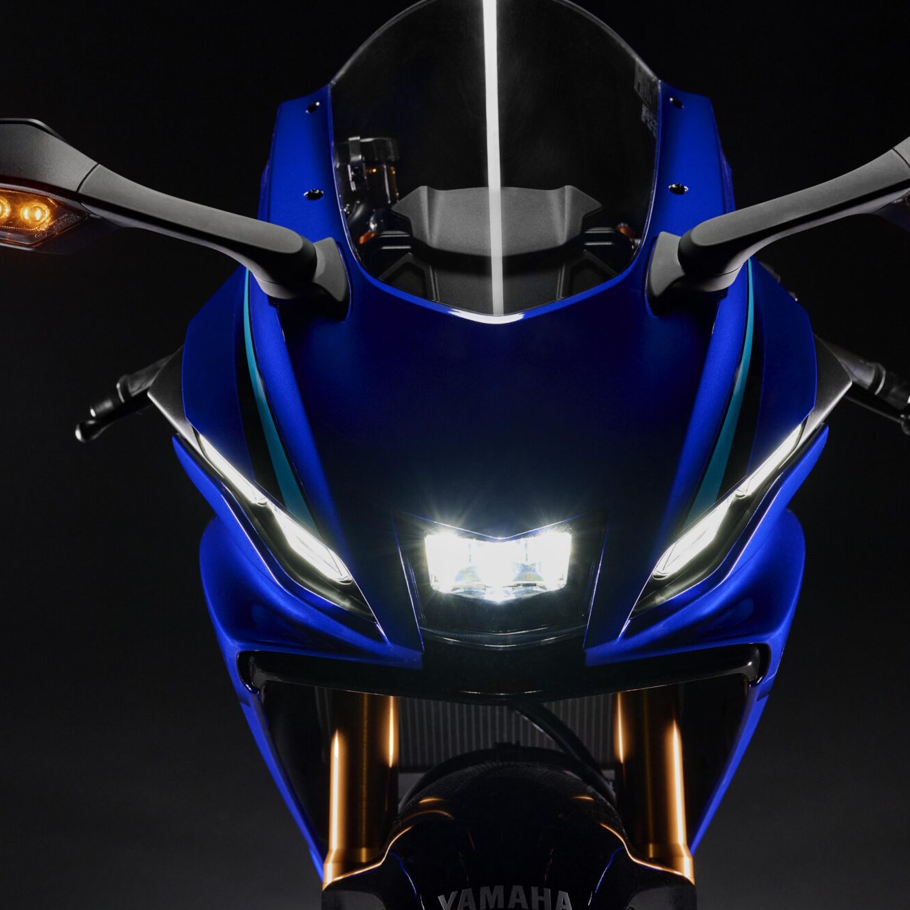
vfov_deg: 33.4
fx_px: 1517
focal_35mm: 51
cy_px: 436
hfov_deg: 33.4
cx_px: 499
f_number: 5
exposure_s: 1/60
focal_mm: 31
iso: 800
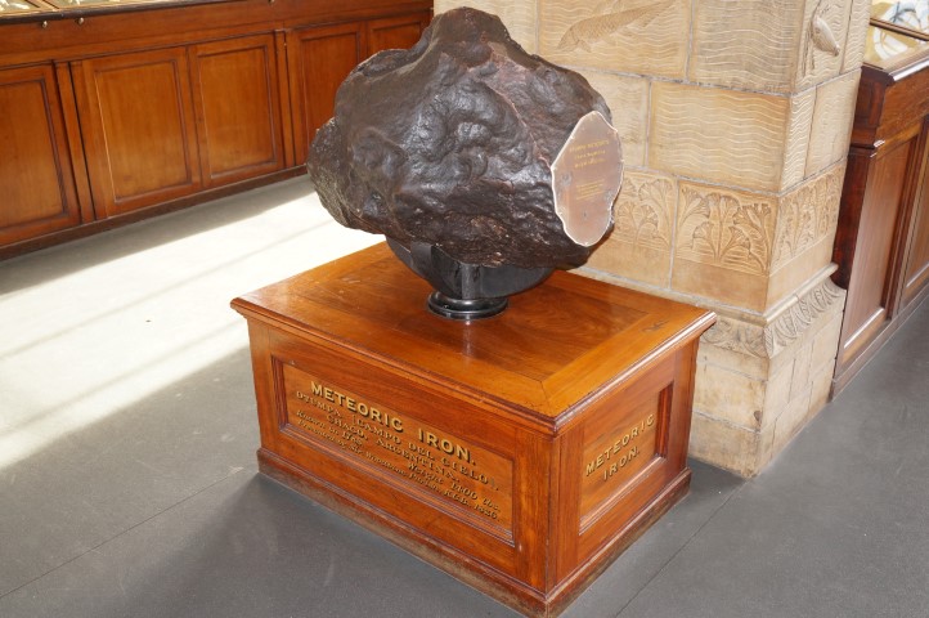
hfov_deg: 53.2
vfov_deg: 36.8
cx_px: 464
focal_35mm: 36
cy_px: 309
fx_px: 928
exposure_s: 1/60
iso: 500
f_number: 4.5
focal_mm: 24
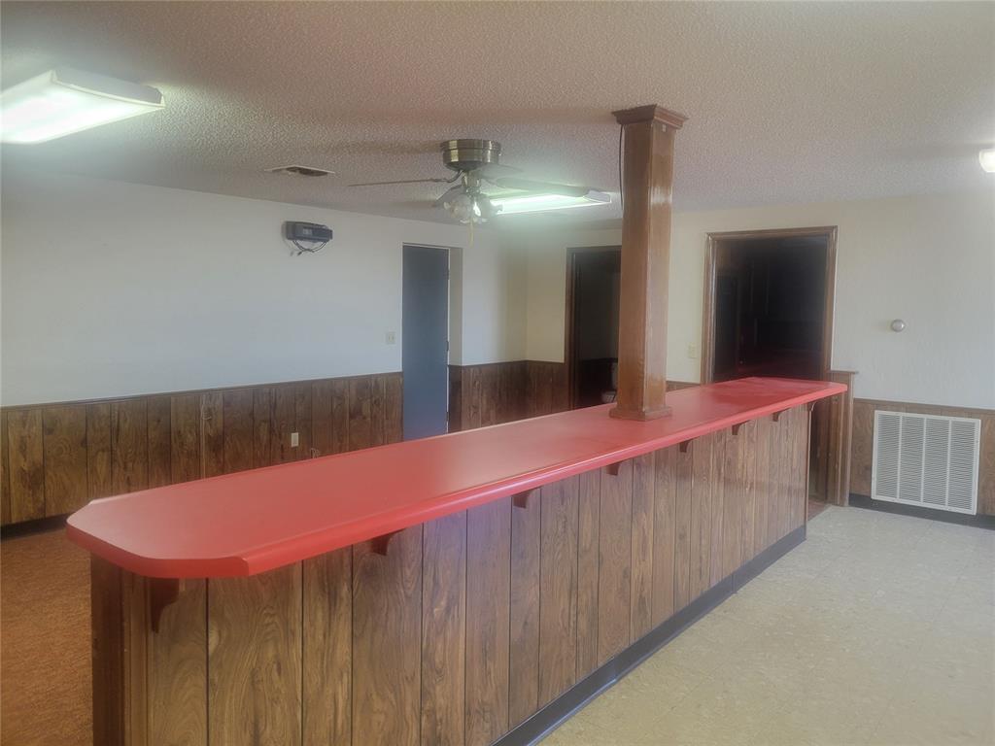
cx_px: 498
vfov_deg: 53.1
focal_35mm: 26
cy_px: 373
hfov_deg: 67.3
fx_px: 747
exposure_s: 1/60
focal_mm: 5.4
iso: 200
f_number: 1.8
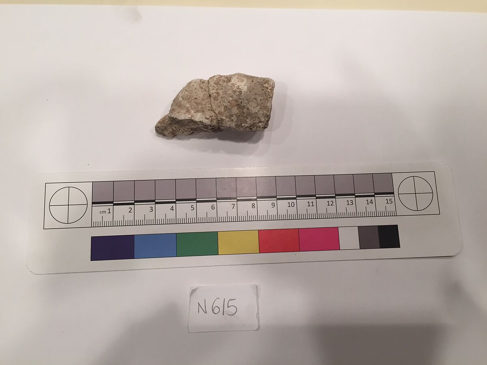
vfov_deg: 48.2
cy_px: 182
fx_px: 408
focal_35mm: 29
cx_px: 244
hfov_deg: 61.7
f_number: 2.2
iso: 32
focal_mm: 4.15
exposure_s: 1/40
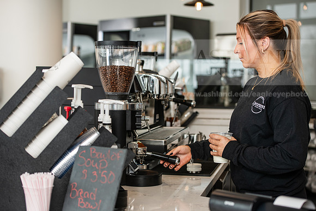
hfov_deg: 28.8
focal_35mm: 70
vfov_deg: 19.5
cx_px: 158
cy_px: 106
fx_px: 615
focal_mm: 70
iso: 400
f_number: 3.5
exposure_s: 1/200
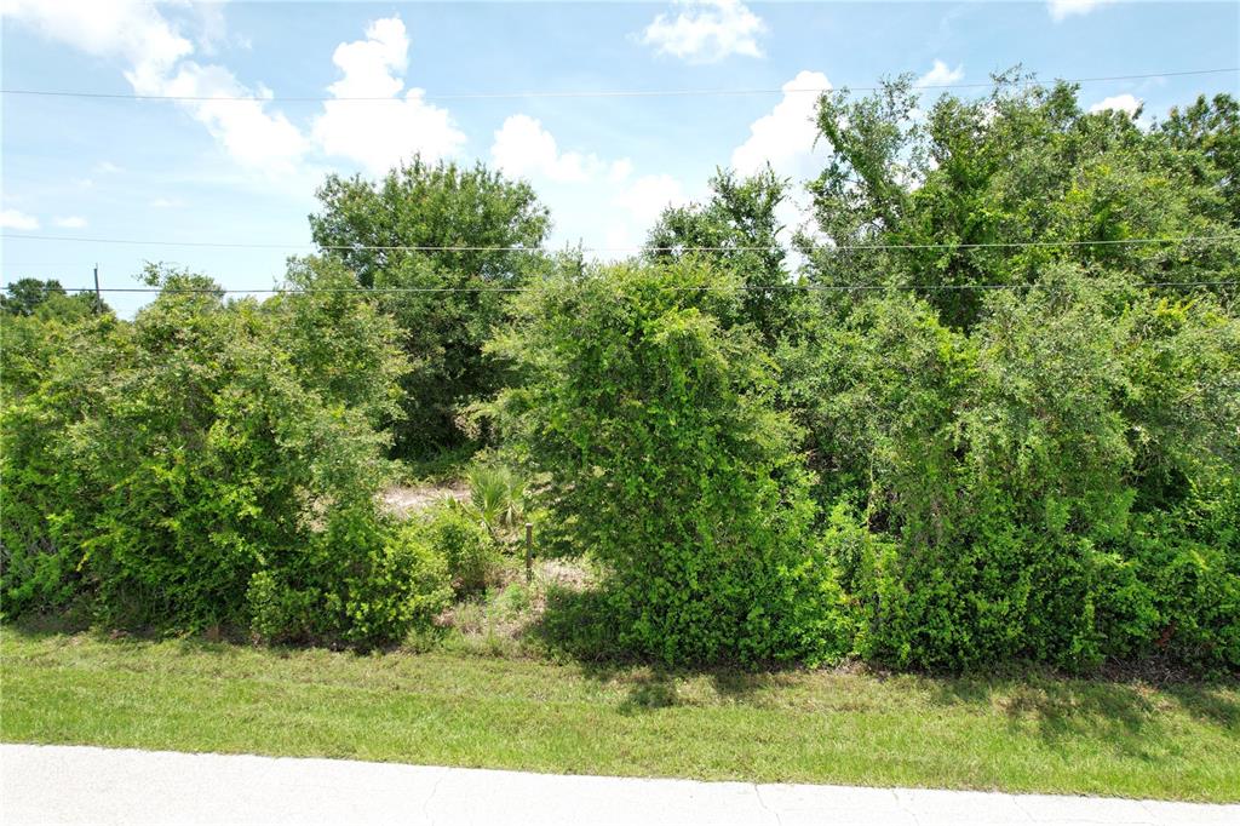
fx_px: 757
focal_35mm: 22
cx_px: 620
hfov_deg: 78.6
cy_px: 413
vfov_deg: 57.2
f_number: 2.8
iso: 100
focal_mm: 8.38
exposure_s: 1/1500
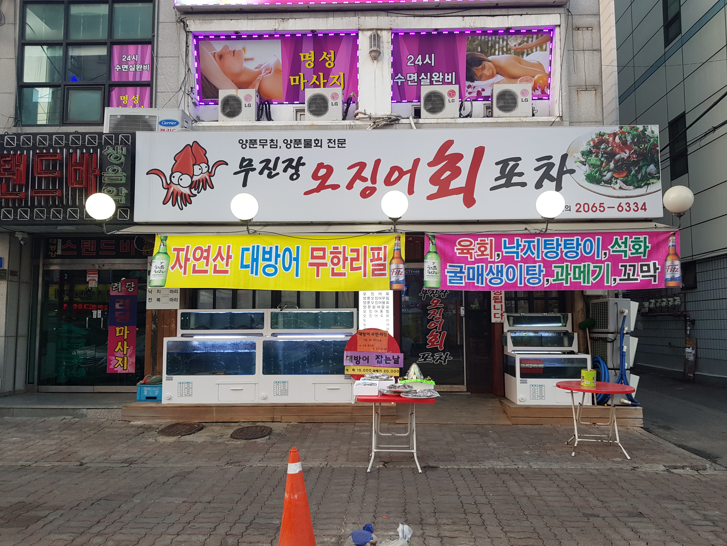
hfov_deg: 67.3
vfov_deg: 53.1
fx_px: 546
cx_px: 364
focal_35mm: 26
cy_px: 273
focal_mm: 4.3
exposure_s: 1/120
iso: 64
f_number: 1.7
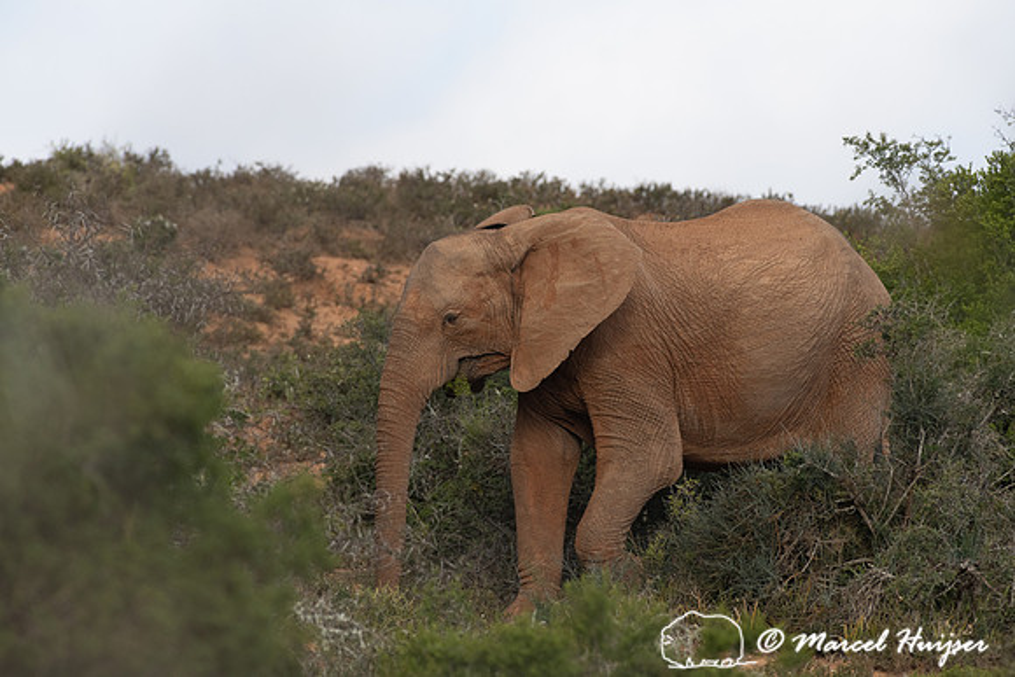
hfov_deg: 3.4
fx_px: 16920
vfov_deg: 2.3
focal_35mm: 600
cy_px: 338
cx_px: 508
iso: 800
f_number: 9
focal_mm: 600
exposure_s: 1/1250
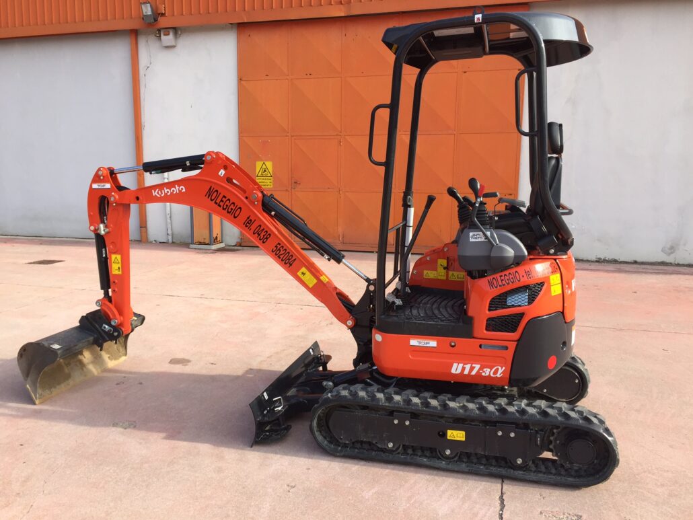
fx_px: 581
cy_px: 260
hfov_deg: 61.6
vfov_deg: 48.2
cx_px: 346
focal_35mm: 29
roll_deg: -0.7
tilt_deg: -7.4
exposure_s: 1/455
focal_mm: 4.15
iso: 32
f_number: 2.2
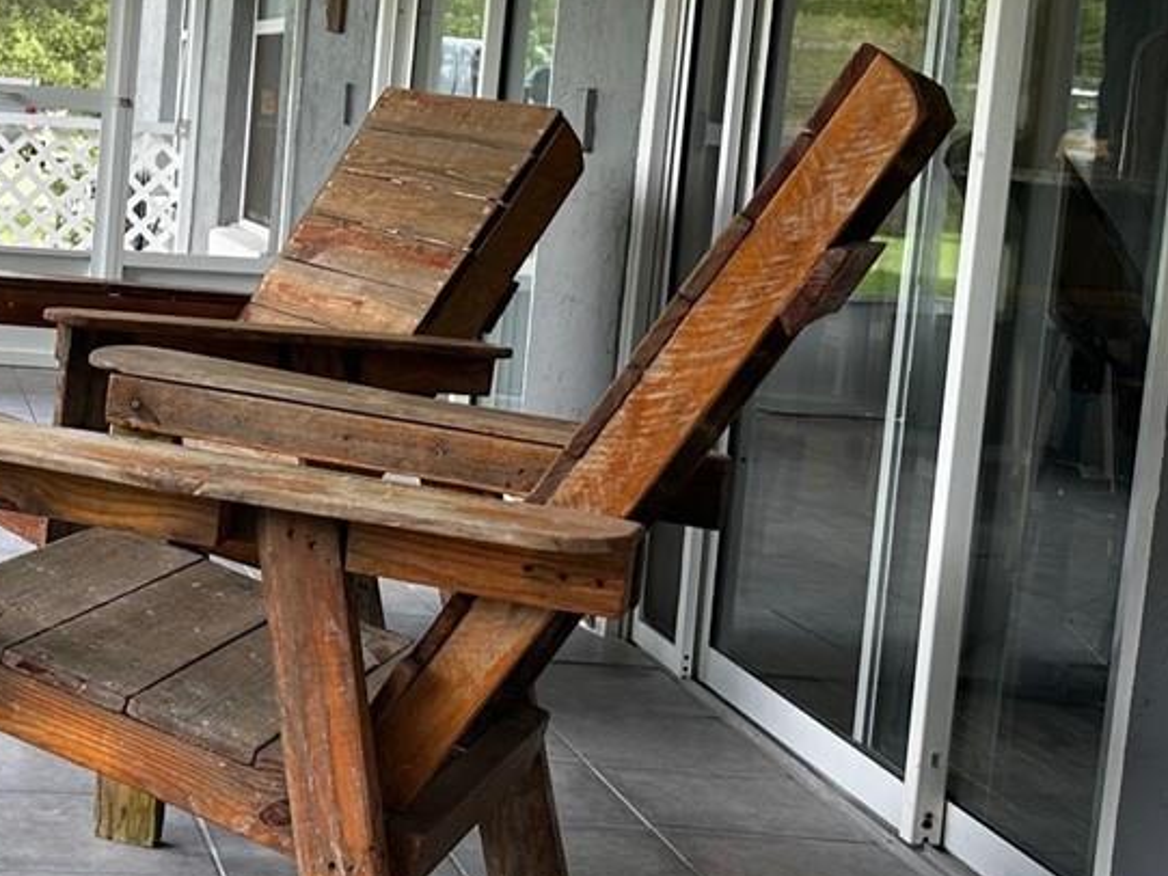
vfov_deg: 20.7
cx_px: -32
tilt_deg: -7.1
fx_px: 2396
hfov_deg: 25.8
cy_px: 337
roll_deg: -3.4
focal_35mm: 71
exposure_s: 1/151
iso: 80
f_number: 1.78
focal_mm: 6.86
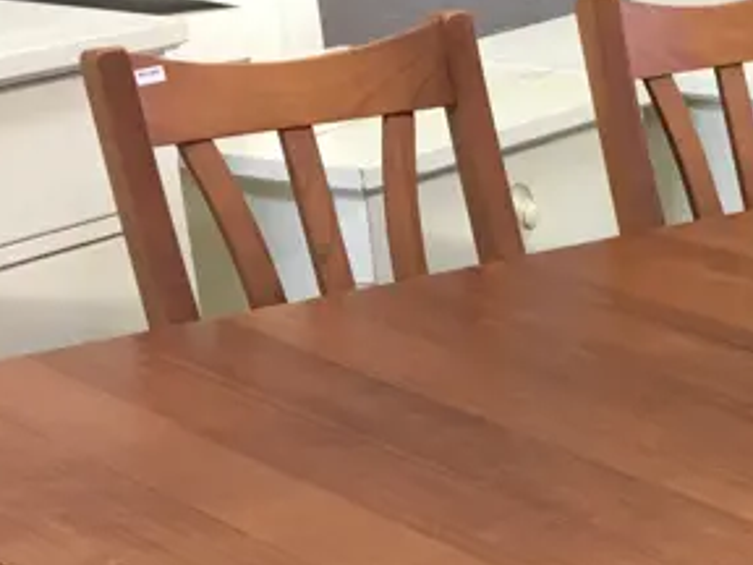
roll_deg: -1.4
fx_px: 2241
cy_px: 777
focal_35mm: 103
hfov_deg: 17.9
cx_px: 975
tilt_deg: -25.2
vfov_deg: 13.7
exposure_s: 1/17
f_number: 2.2
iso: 40
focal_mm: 4.15
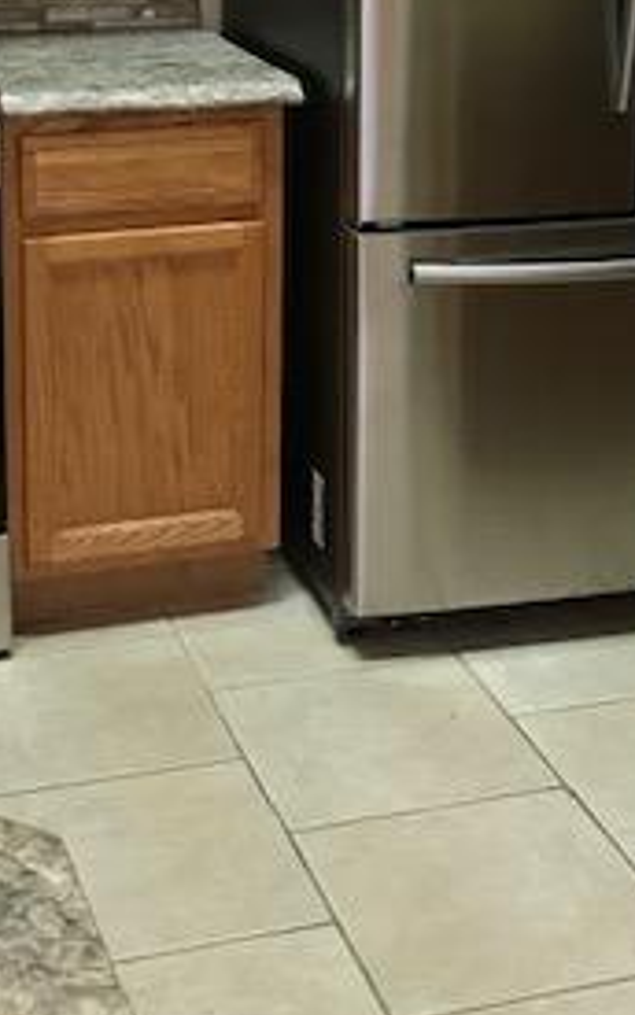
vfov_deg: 28.8
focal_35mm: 69
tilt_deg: -10.7
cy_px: 129
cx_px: 273
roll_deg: +0.8
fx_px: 1910
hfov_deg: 18.9
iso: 40
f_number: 1.8
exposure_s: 1/15
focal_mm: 3.99
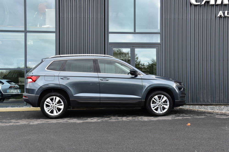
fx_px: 258
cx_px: 114
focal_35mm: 40
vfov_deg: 33.0
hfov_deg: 47.9
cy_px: 76
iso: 500
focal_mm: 27
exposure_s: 1/60
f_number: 8
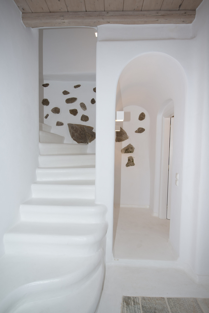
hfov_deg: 64.6
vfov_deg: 86.9
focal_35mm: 19
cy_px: 156
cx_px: 104
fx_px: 165
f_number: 4
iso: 100
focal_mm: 19
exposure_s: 1/60
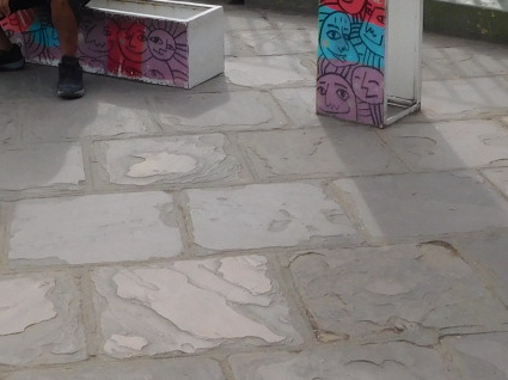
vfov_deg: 17.6
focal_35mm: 78
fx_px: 1144
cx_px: 175
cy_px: -128
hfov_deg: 24.9
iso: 125
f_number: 3
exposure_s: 1/1000
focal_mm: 4
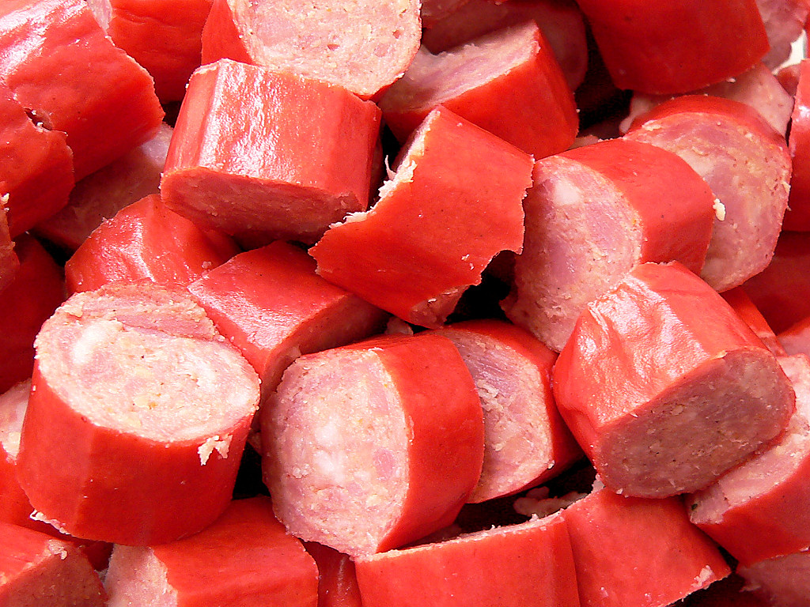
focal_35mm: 36
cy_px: 304
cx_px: 405
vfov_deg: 39.7
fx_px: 842
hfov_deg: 51.4
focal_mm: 6
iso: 100
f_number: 2.8
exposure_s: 1/40
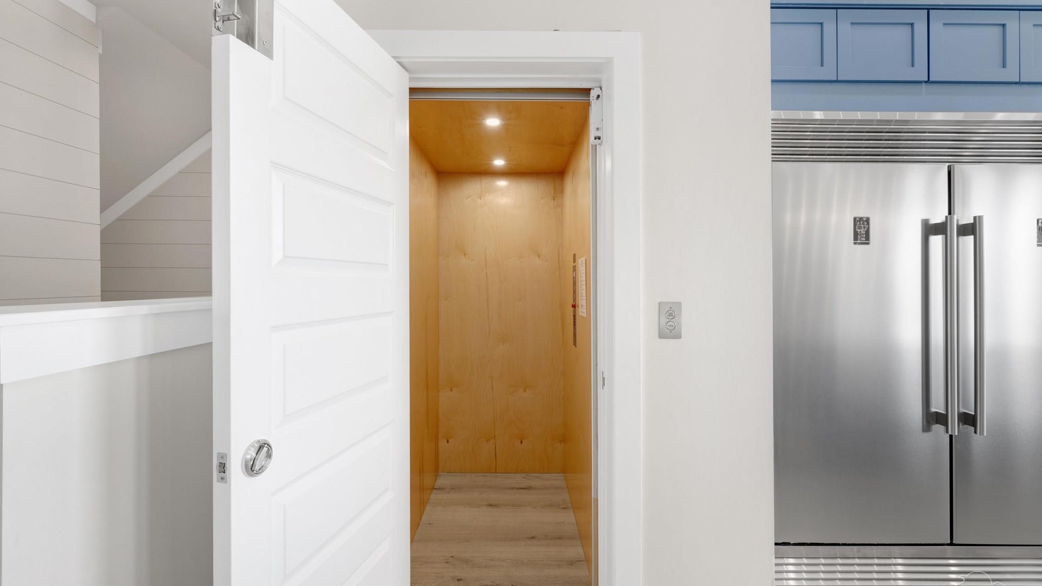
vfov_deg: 67.0
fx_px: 442
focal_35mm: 16
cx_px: 517
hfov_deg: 99.4
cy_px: 274
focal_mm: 15
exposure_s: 1/6
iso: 400
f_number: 11
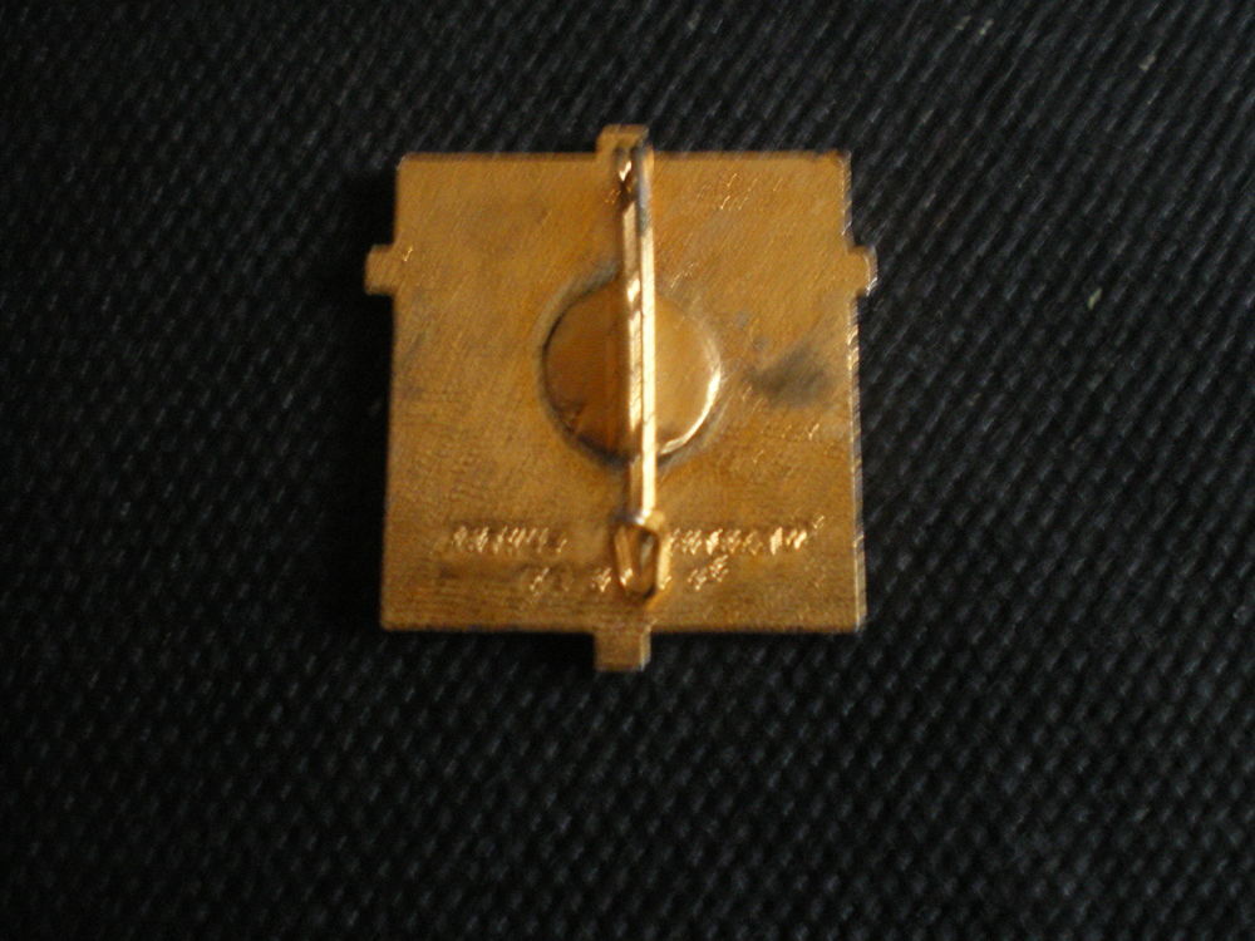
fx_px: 1378
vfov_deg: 37.7
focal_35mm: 38
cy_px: 470
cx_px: 628
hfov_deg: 49.0
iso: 400
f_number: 3.1
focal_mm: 6.3
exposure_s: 1/4
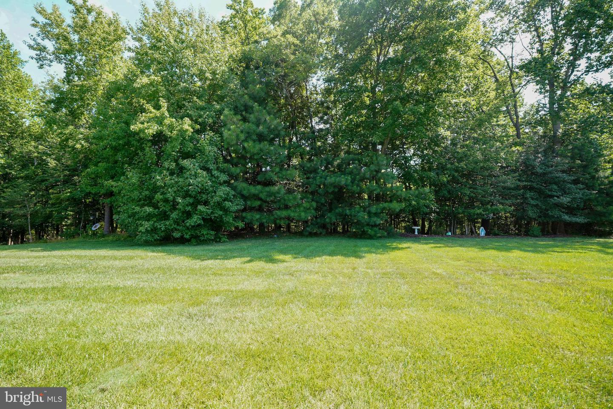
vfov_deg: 77.3
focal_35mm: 15
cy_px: 204
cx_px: 306
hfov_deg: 100.4
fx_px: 255
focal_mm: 10
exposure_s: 1/60
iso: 100
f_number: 4.5
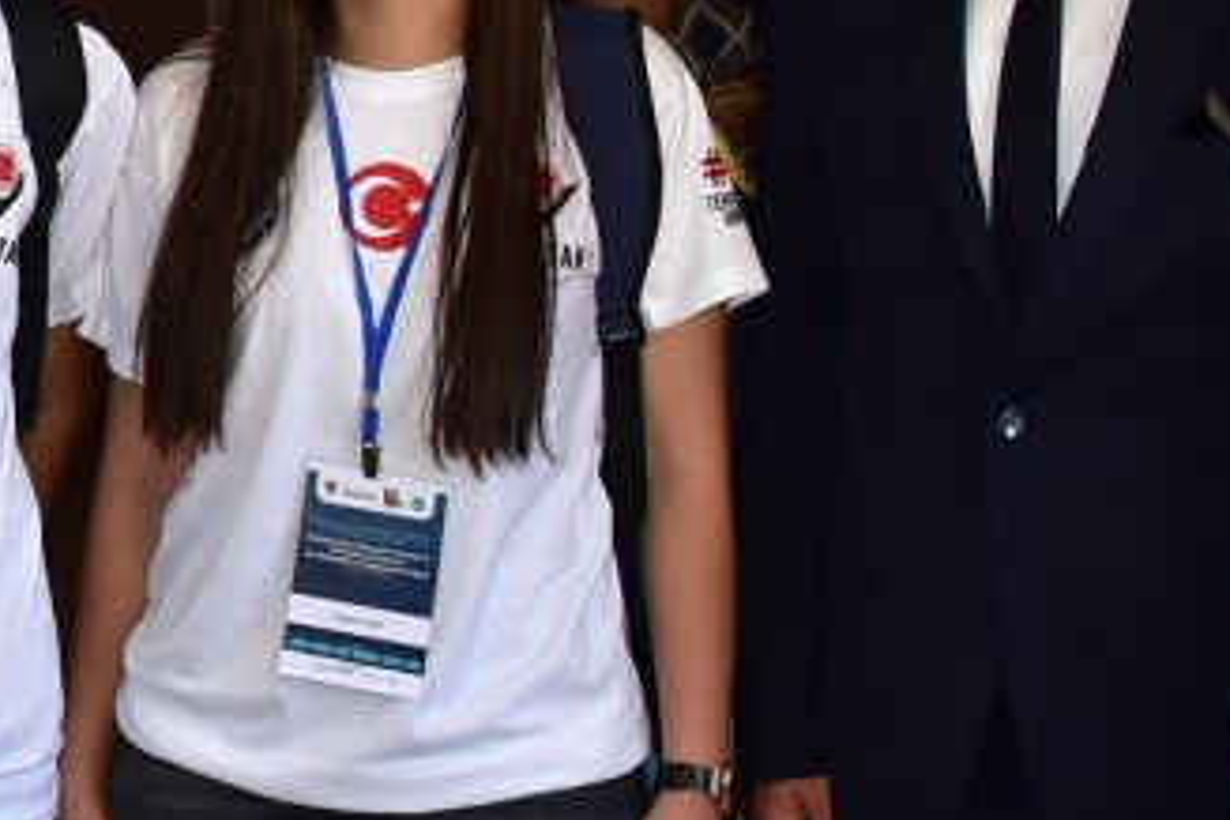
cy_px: -260
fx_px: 4066
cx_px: -782
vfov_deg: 11.2
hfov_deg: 15.4
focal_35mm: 119
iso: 1400
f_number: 5
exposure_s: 1/200
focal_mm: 24
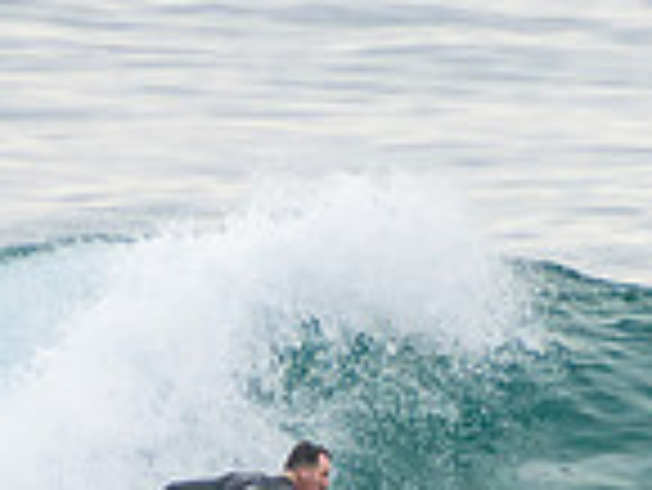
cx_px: 358
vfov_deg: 0.7
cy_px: 677
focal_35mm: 2113
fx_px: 39832
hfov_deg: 0.9
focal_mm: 400
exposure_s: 1/1250
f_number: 6.3
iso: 500
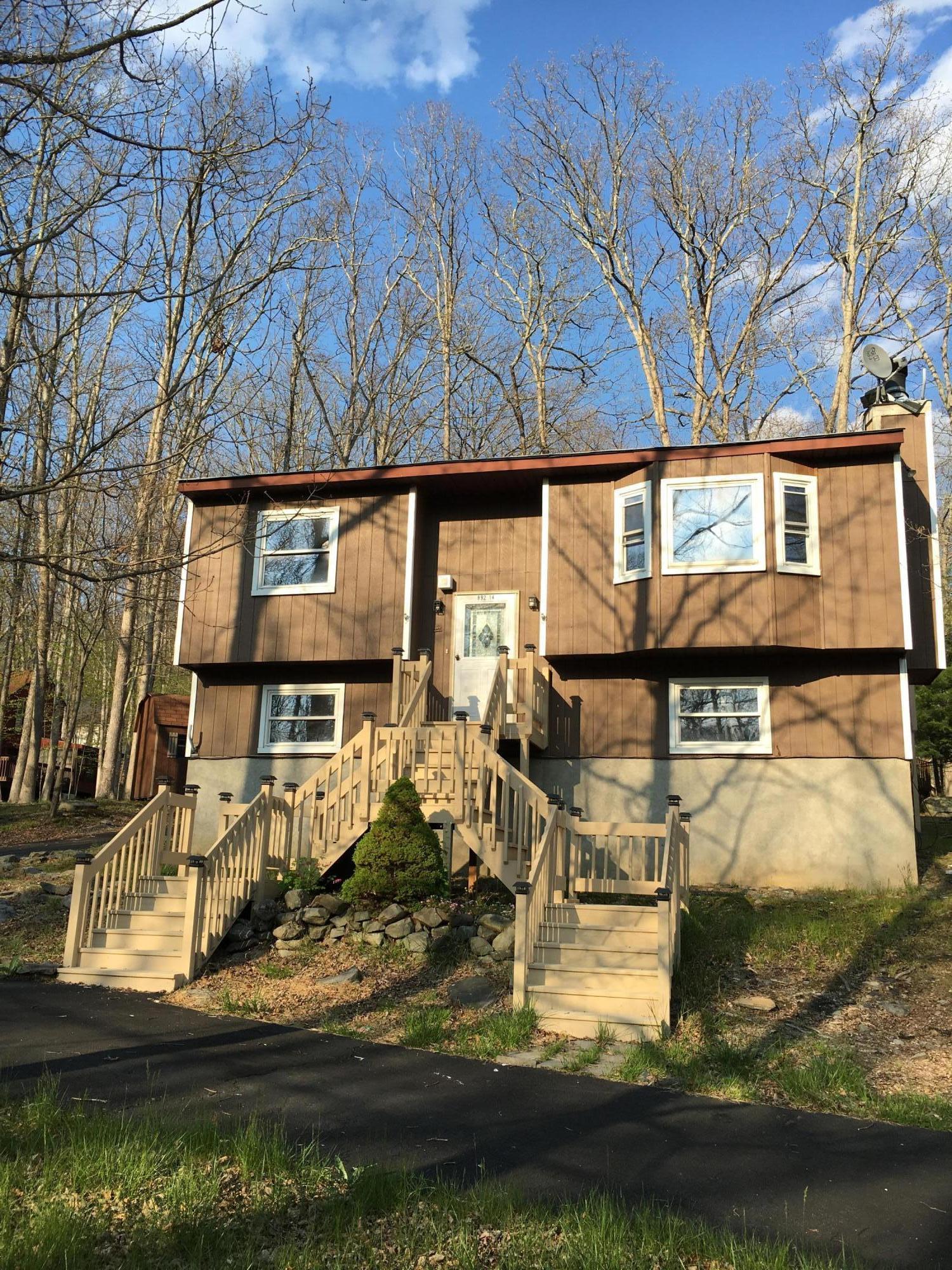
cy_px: 635
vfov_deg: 61.7
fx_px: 1063
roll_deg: -0.9
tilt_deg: +14.2
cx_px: 476
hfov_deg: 48.2
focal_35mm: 29
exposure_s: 1/793
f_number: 2.2
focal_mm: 4.15
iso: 25
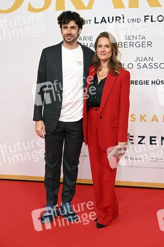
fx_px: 459
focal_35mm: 67
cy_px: 122
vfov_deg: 30.1
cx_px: 82
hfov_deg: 20.3
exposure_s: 1/125
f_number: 5
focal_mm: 66
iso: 640
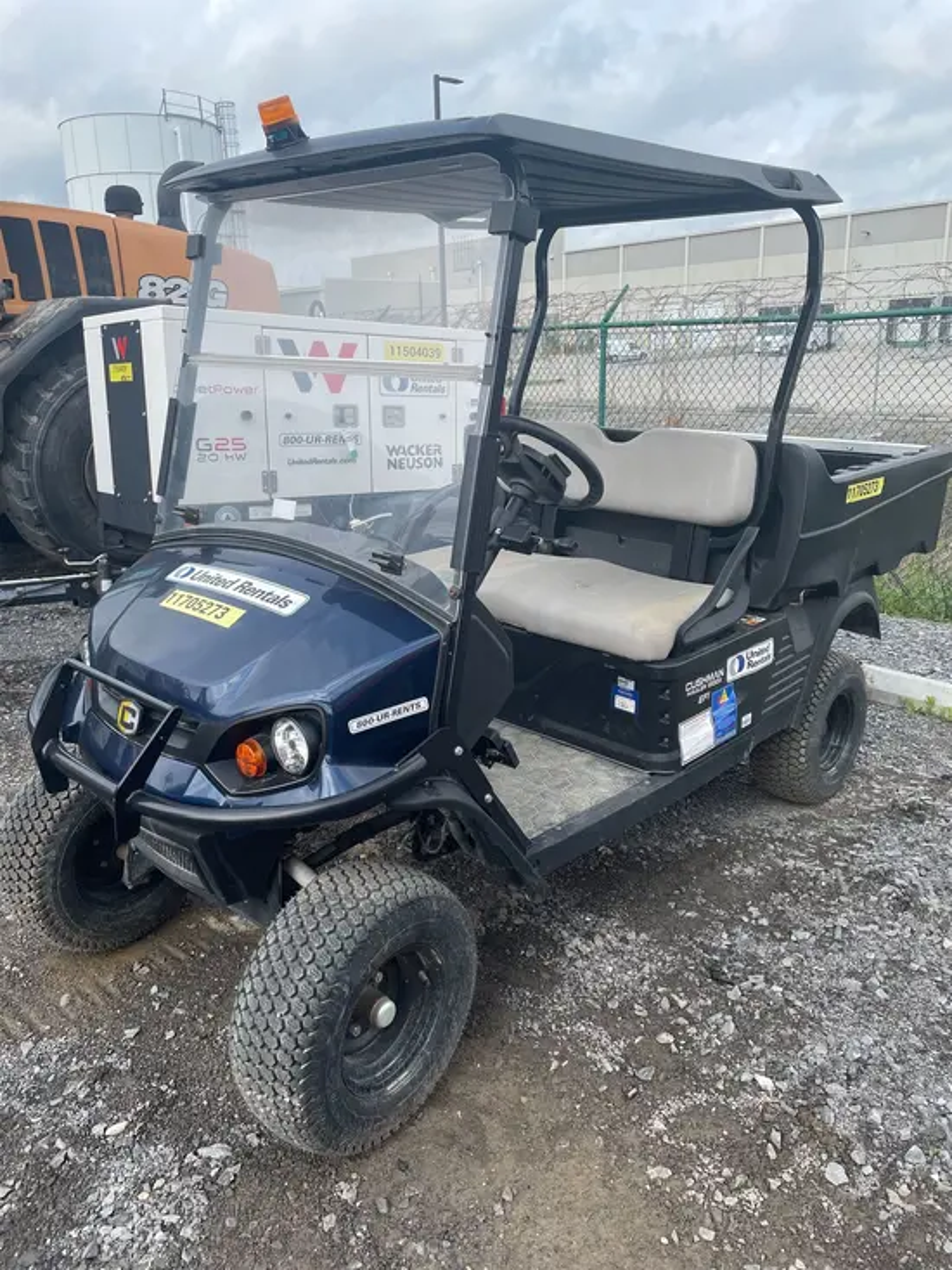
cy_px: 635
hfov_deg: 53.1
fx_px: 953
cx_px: 476
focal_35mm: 26
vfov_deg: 67.3
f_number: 1.6
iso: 32
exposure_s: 1/1715
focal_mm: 4.2
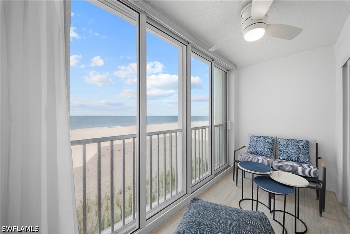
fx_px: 117
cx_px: 175
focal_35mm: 12
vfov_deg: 90.0
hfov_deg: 112.6
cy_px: 117
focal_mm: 12
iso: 2000
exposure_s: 1/80
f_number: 11
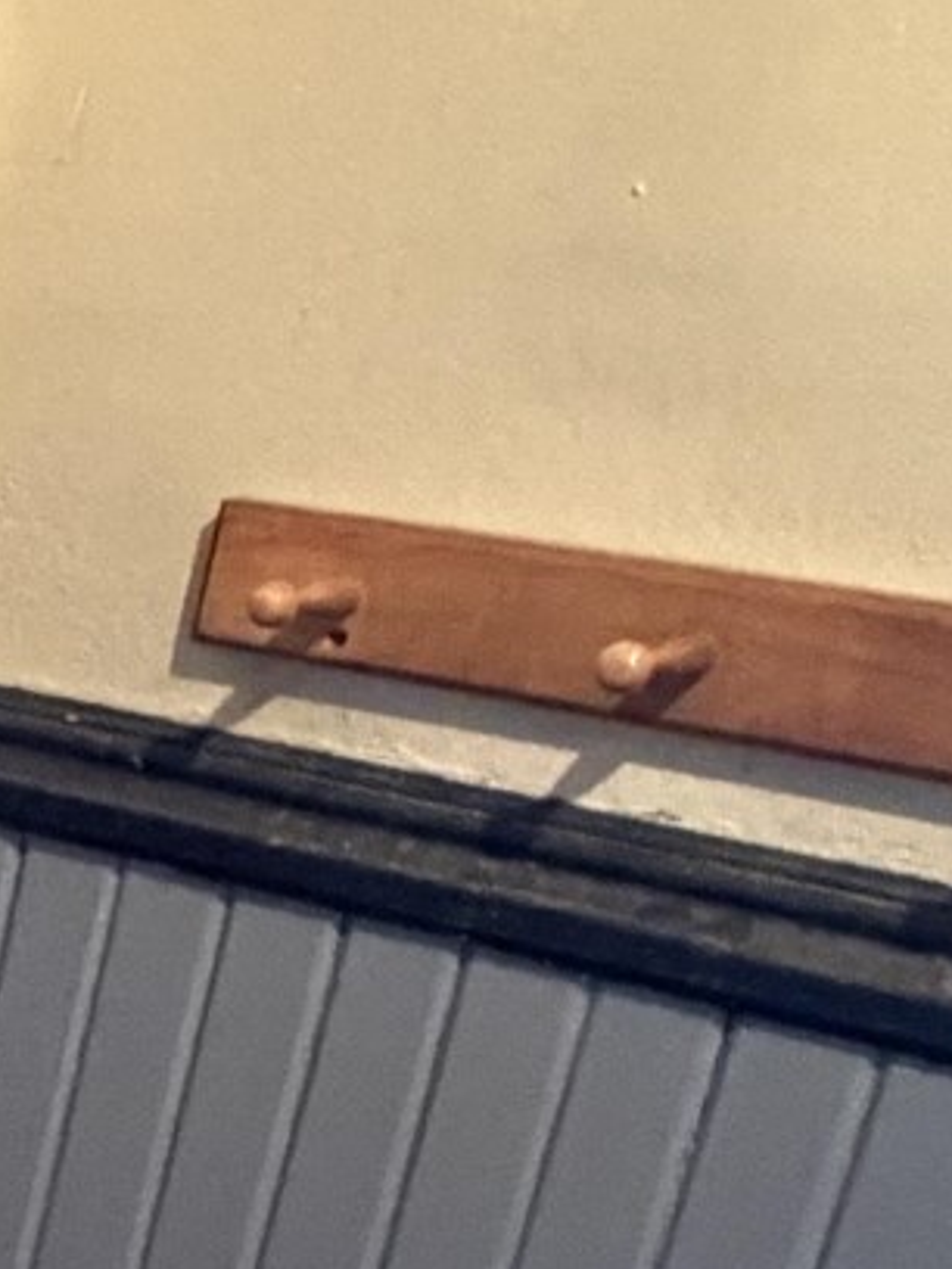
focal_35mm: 79
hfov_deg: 13.9
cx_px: -1260
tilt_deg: -20.3
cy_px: 1182
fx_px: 2897
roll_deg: -3.5
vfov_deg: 23.9
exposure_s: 1/60
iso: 1000
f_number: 2.2
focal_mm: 2.22
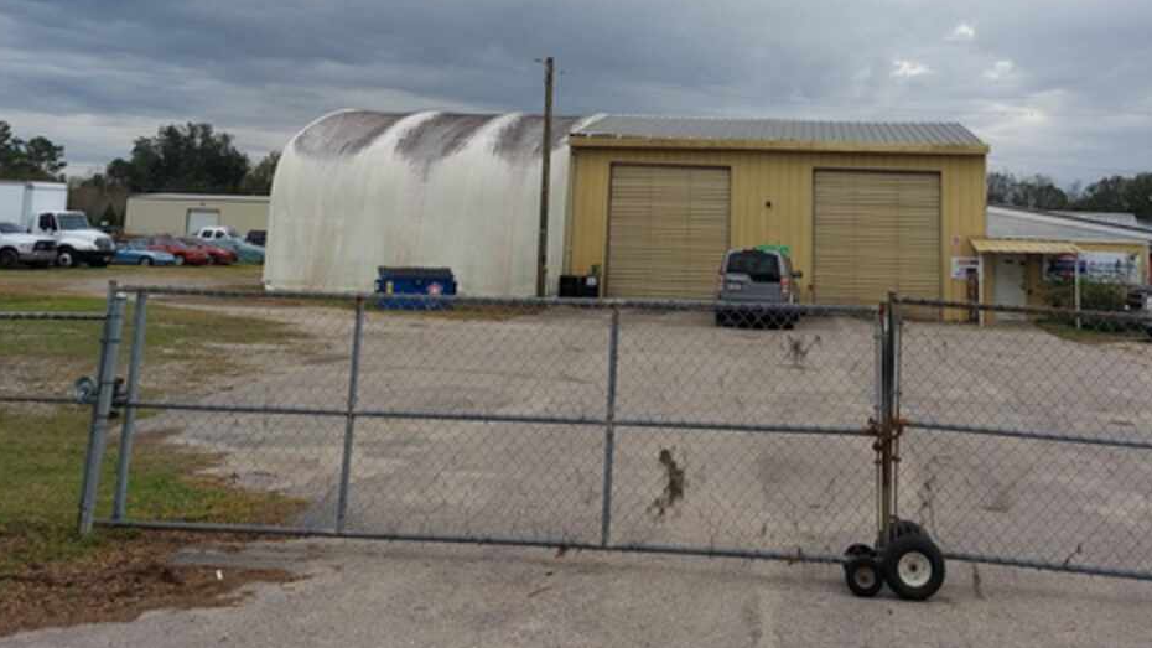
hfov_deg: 55.0
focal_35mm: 36
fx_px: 1100
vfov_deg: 31.9
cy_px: 126
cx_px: 681
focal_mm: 5.23
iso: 25
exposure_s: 1/760
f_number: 1.8
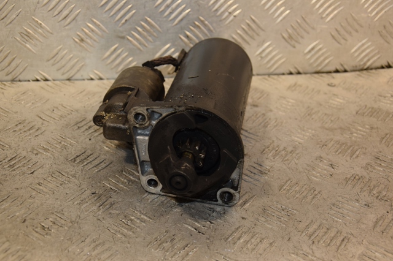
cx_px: 196
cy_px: 130
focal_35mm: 57
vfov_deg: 23.8
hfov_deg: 35.1
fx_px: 622
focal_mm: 38
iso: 800
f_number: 5
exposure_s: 1/200
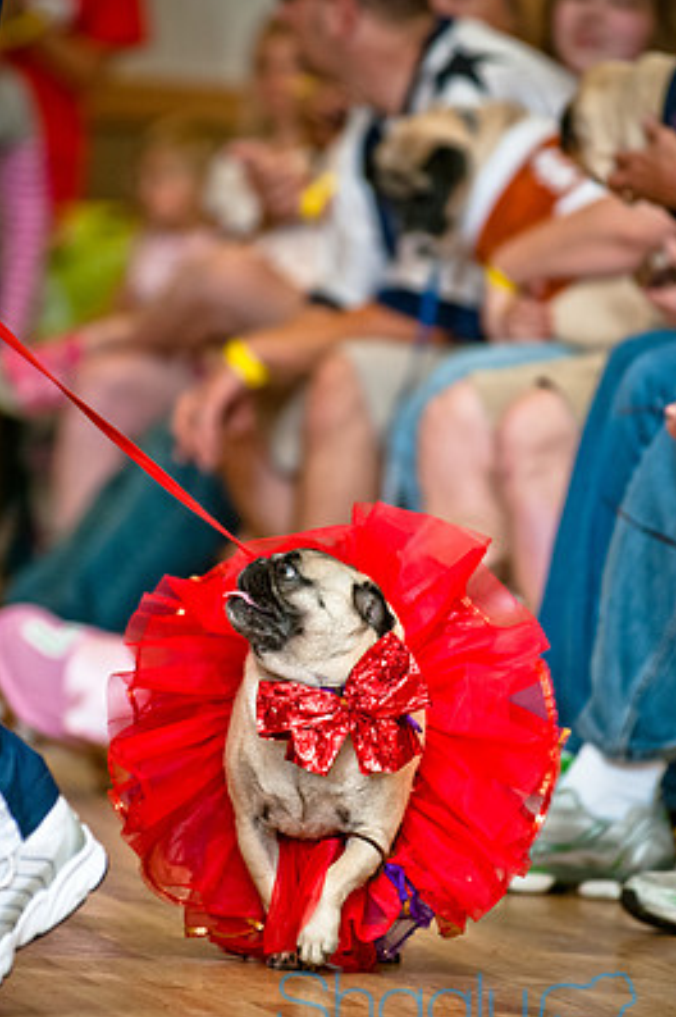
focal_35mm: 340
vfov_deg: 6.1
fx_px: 9593
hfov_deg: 4.0
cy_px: 556
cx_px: 298
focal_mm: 200
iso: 200
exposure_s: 1/200
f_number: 3.5
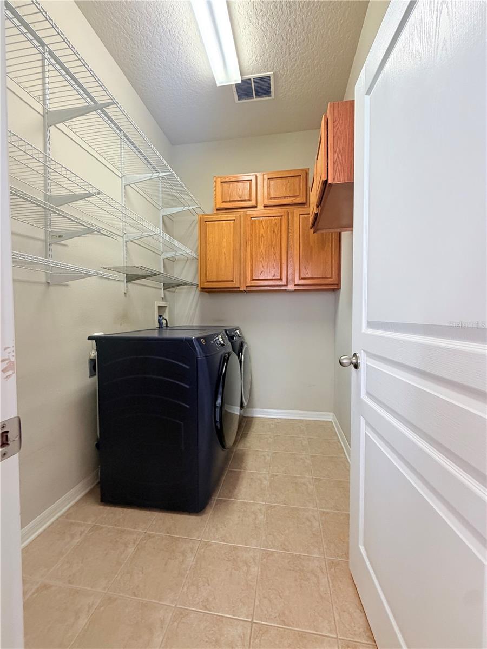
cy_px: 324
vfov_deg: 102.1
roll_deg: +0.4
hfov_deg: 85.7
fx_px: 263
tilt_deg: -2.6
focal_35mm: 14
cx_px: 244
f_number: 2.2
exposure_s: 1/60
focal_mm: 2.22
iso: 320
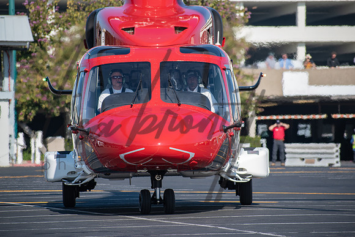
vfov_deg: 5.7
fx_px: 2367
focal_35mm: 240
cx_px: 178
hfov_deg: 8.6
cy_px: 118
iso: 100
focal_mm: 160
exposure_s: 1/500
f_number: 5
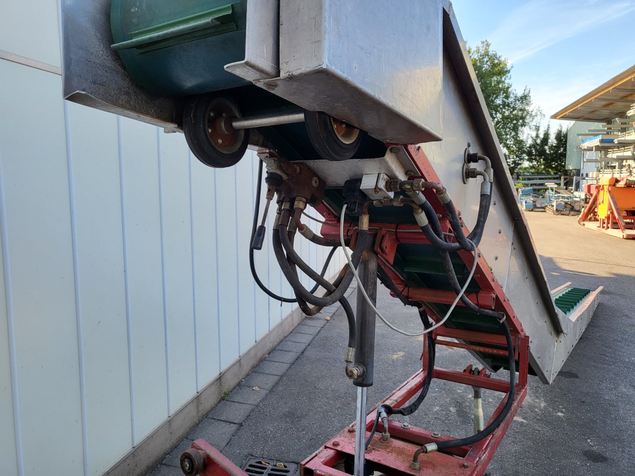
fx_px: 477
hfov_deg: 67.3
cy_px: 238
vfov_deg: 53.1
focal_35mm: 26
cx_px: 318
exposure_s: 1/473
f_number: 1.8
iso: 50
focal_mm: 4.25
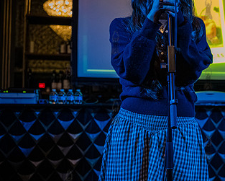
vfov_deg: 25.0
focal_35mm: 61
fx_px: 407
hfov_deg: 29.5
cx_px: 208
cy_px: 77
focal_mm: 35
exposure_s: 1/250
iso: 12800
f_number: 3.2
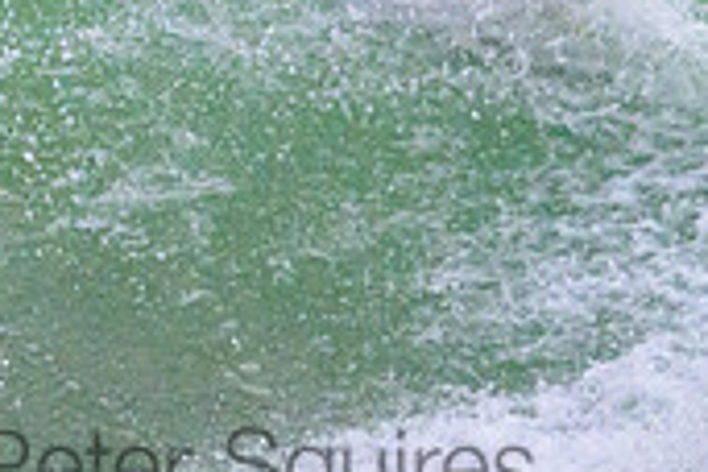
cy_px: -445
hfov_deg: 0.6
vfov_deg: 0.4
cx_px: 256
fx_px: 68336
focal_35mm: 3475
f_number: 11
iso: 2200
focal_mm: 800
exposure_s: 1/2000
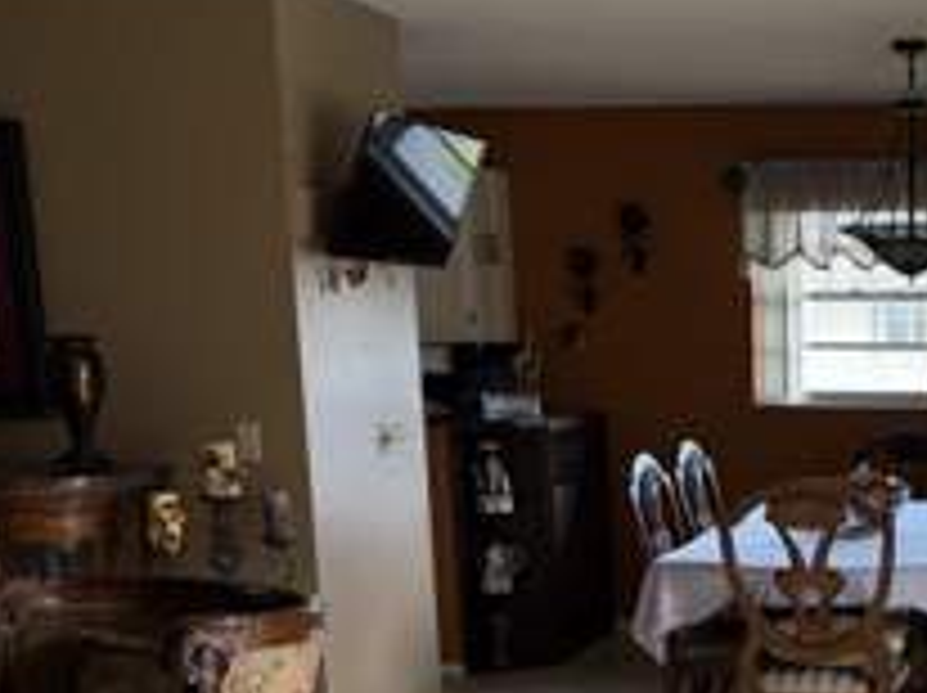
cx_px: 909
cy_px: 610
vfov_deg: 25.3
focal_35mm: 56
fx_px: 1498
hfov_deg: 31.9
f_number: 1.78
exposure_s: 1/124
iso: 125
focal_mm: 6.76
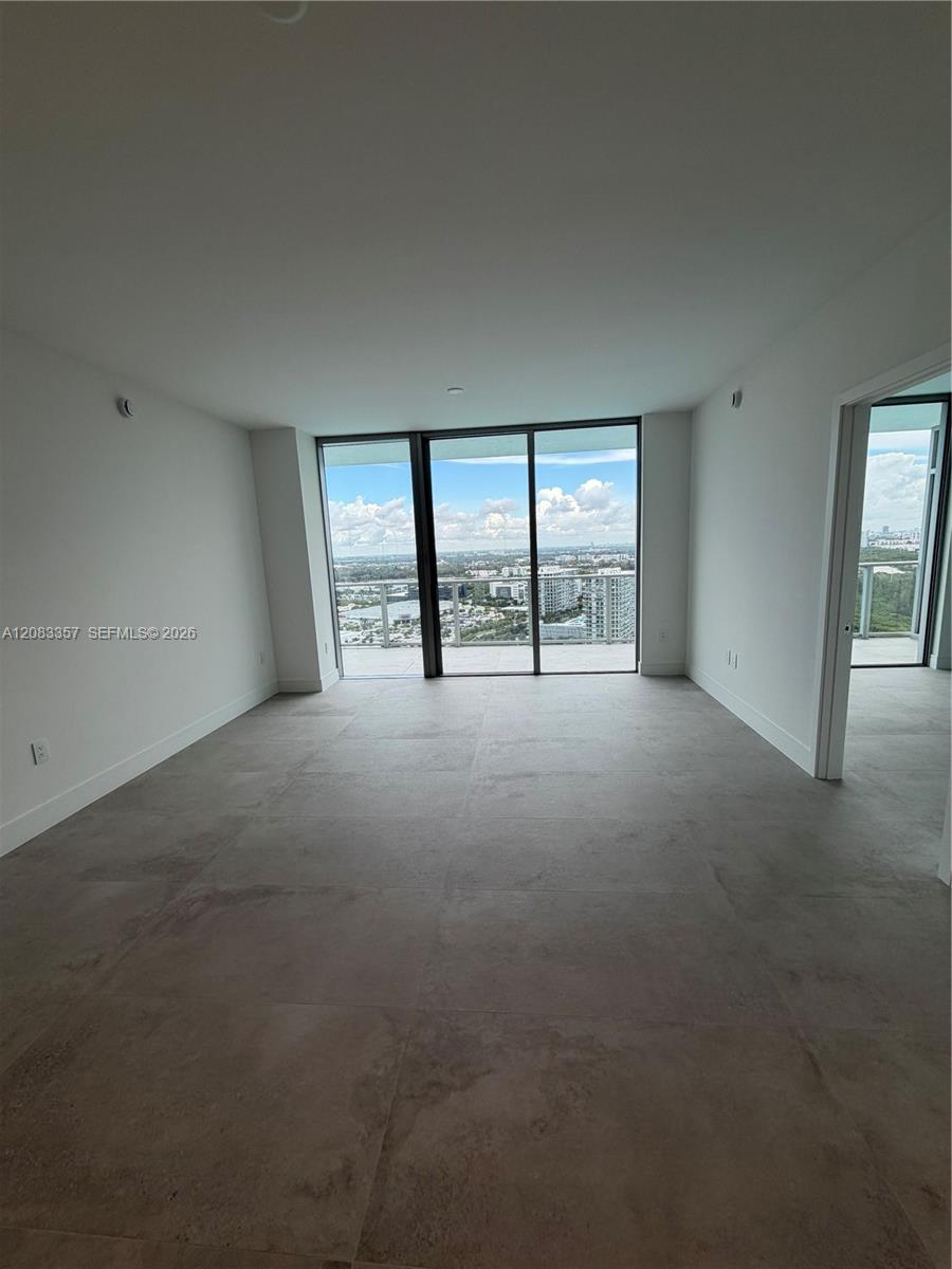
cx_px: 476
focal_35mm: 14
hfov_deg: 85.7
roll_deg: +1.9
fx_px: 513
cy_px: 634
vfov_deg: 102.1
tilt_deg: -9.8
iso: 32
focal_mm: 2.22
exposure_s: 1/120
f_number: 2.2
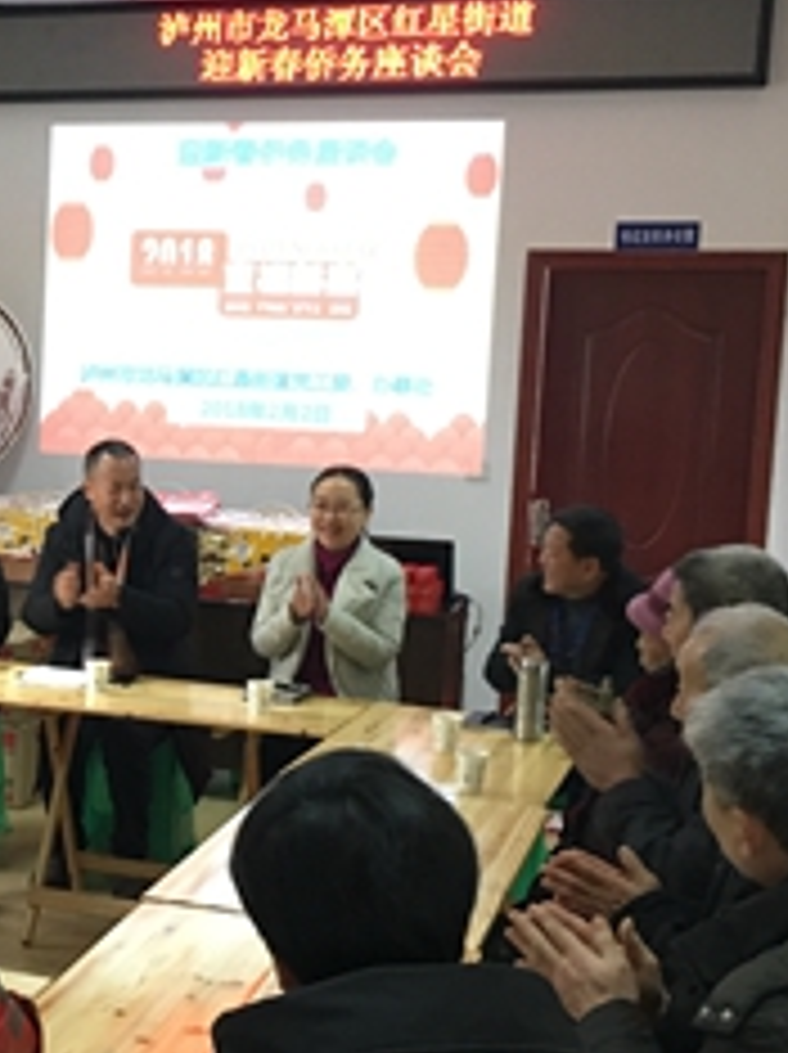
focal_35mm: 62
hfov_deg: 22.6
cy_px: 560
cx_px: -23
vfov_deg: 31.2
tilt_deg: -5.4
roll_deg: -2.2
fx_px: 1885
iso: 125
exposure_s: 1/17
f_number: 2.2
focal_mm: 4.15
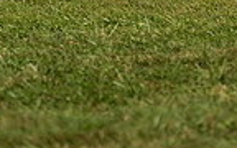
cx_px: 310
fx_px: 6194
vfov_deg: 1.4
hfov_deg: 2.2
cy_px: -207
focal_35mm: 959
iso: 200
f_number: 3.2
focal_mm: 200
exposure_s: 1/3200
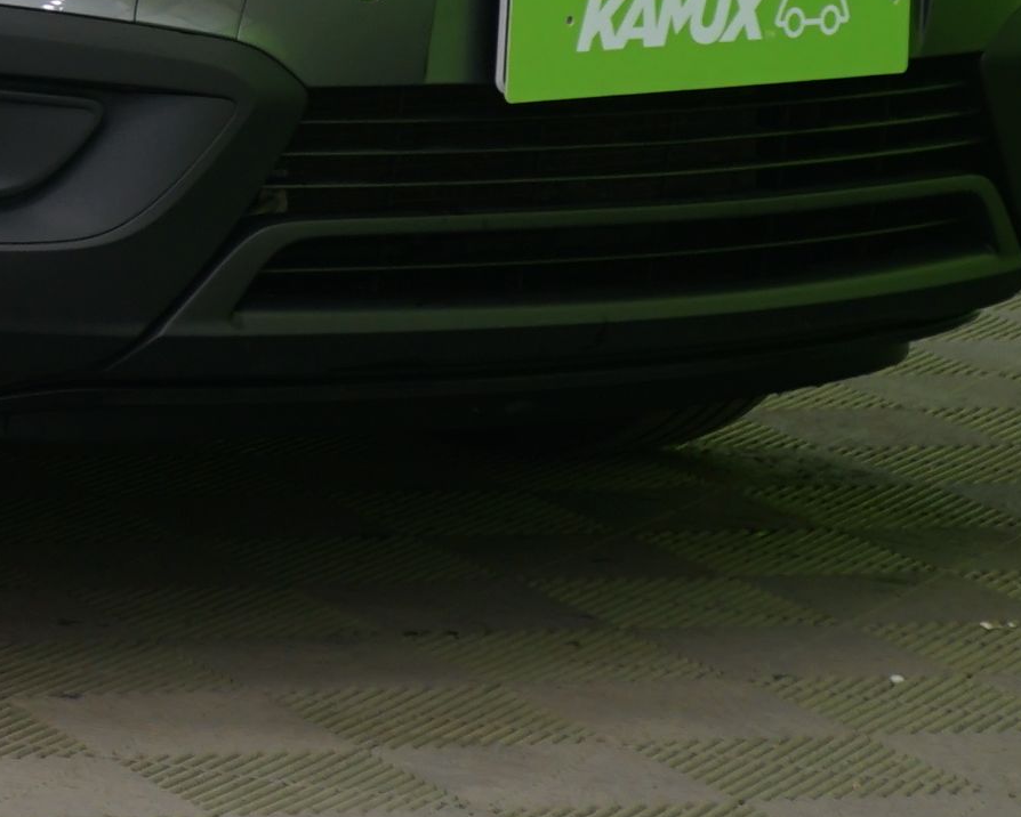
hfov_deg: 8.4
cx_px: -610
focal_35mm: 223
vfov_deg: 6.8
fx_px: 6741
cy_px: -542
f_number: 5
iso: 400
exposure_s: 1/8
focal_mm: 54
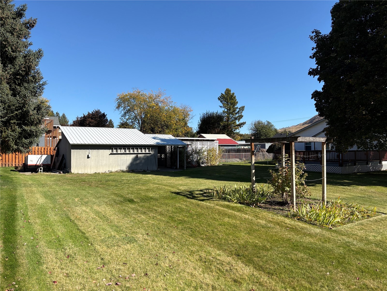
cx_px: 194
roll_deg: +0.8
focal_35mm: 26
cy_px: 146
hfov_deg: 67.3
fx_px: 291
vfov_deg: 53.1
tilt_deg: +1.8
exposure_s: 1/3125
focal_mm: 5.96
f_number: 1.6
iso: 50
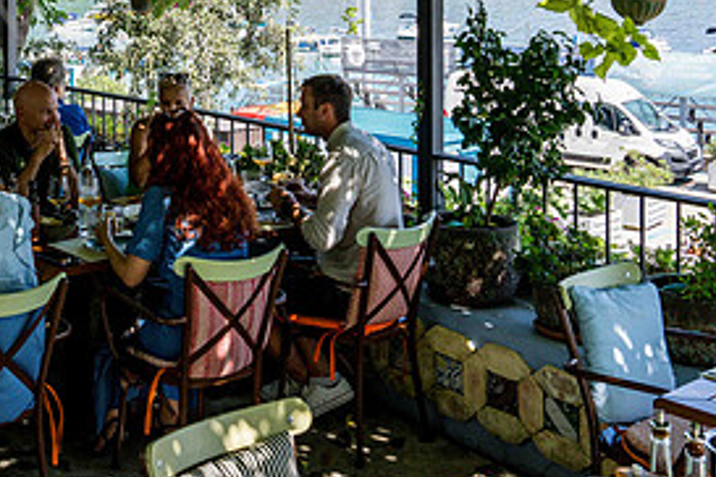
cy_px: -14
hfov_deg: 35.7
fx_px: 1014
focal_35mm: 51
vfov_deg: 25.1
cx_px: 29
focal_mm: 24
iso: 500
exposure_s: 1/320
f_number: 8
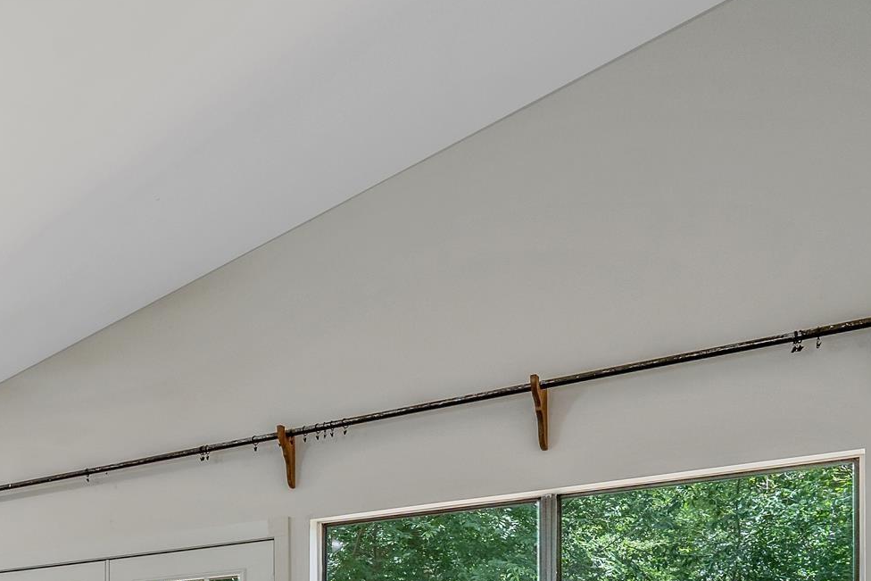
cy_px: 709
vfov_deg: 28.2
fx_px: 992
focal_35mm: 41
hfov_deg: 36.1
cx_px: -188
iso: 800
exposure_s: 1/30
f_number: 8
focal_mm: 16
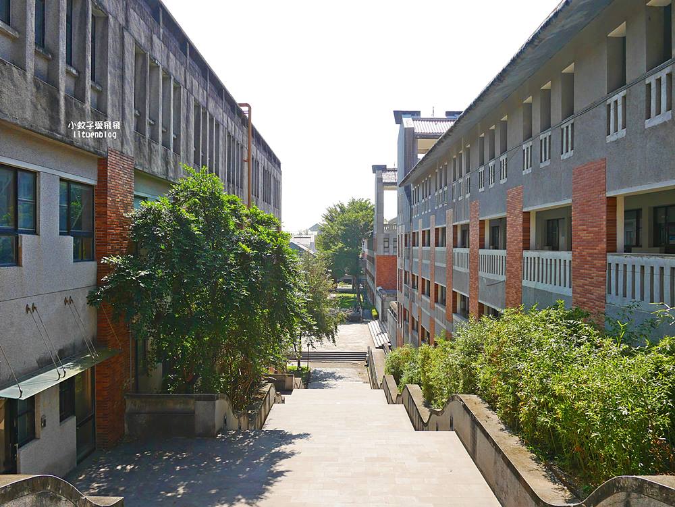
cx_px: 338
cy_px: 254
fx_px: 546
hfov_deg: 63.4
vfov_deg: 49.8
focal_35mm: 28
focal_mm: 14
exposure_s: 1/1000
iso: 200
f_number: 4
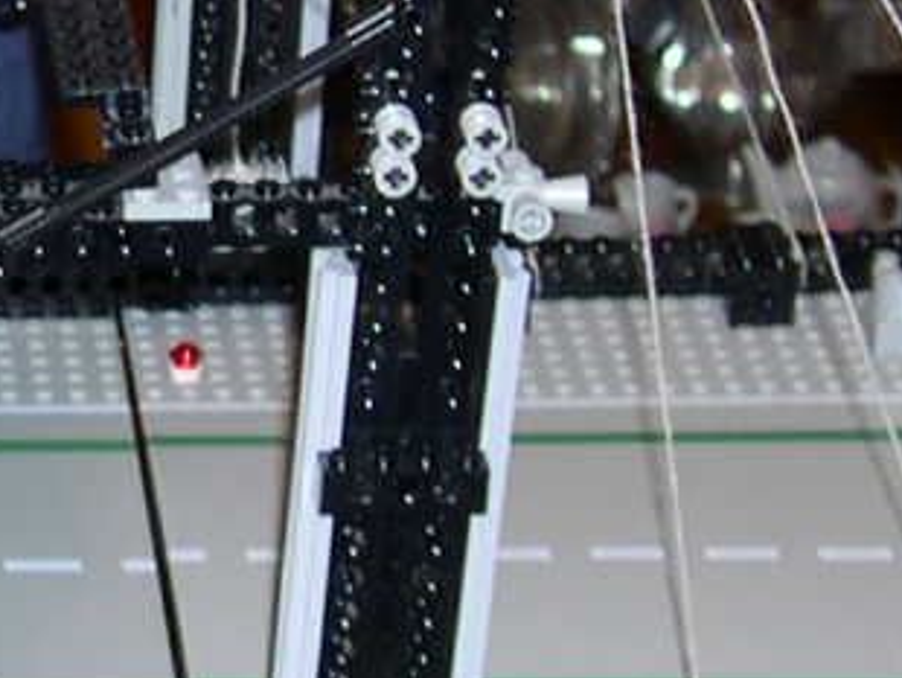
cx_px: -439
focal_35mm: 196
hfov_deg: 9.8
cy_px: 207
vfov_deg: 7.6
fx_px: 5111
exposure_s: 1/60
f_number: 2.8
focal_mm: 8
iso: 100
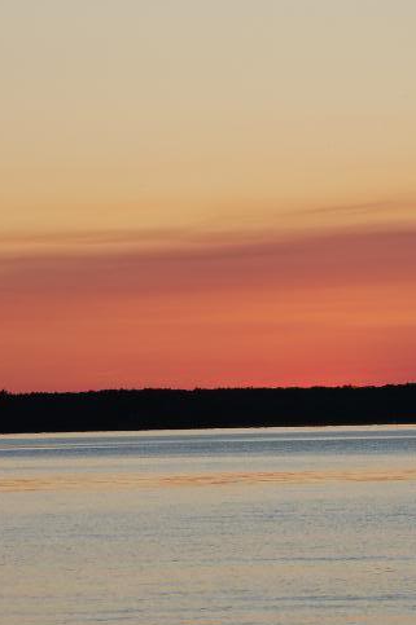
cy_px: 369
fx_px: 5399
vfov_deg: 6.6
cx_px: 318
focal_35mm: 311
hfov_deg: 4.4
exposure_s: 1/250
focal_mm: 125
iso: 400
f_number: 10
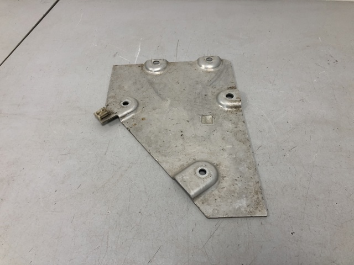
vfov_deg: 49.7
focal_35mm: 28
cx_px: 177
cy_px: 132
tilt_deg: -49.3
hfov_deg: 63.4
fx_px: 286
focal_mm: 4
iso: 25
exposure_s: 1/33
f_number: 1.8
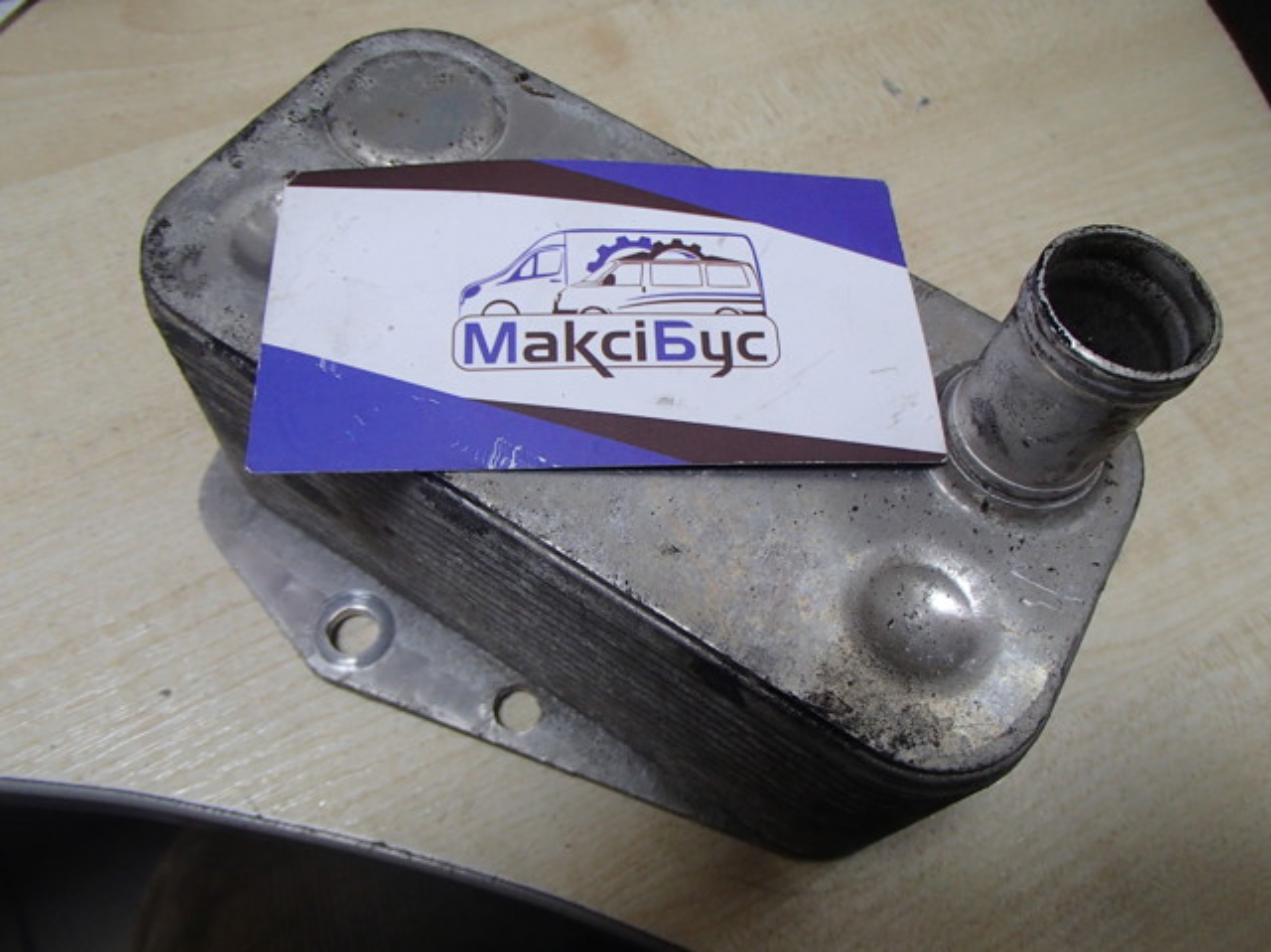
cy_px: 476
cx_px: 636
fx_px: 1027
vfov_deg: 49.7
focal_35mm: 28
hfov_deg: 63.5
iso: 250
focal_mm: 5
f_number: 3.9
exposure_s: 1/30
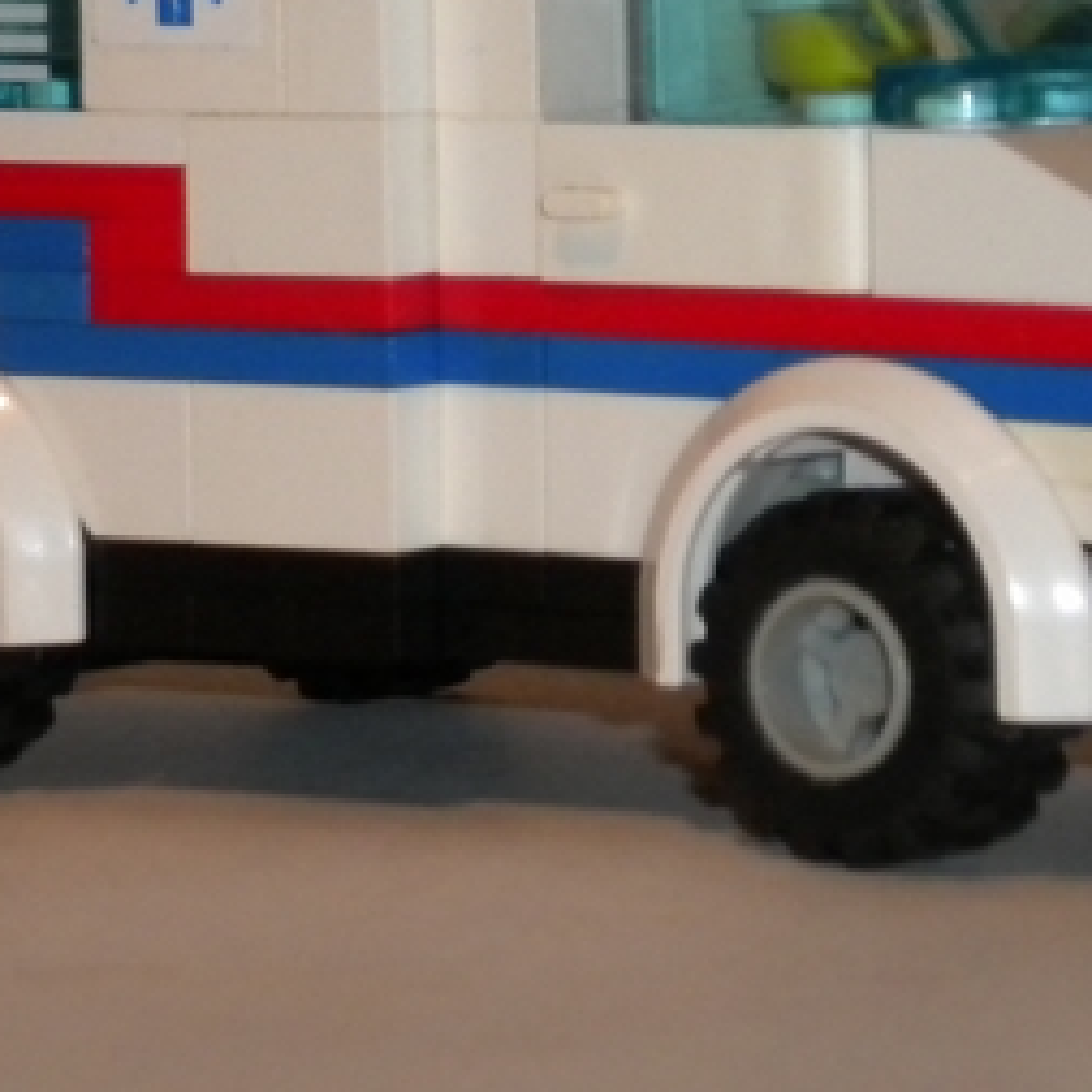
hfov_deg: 7.4
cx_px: 522
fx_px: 8387
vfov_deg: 7.4
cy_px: 108
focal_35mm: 235
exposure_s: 1/60
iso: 400
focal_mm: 18.9
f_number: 5.9
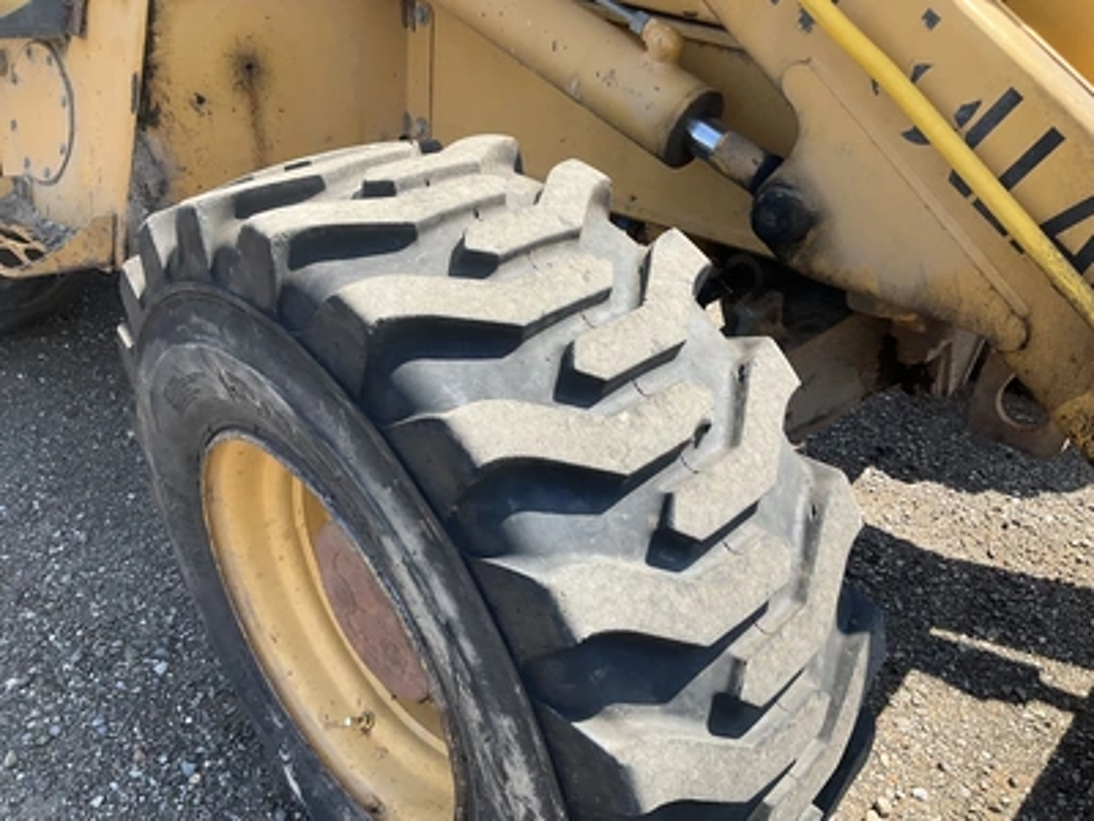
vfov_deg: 48.2
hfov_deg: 61.7
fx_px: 917
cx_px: 547
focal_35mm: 29
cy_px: 410
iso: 25
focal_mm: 3
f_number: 1.8
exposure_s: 1/446
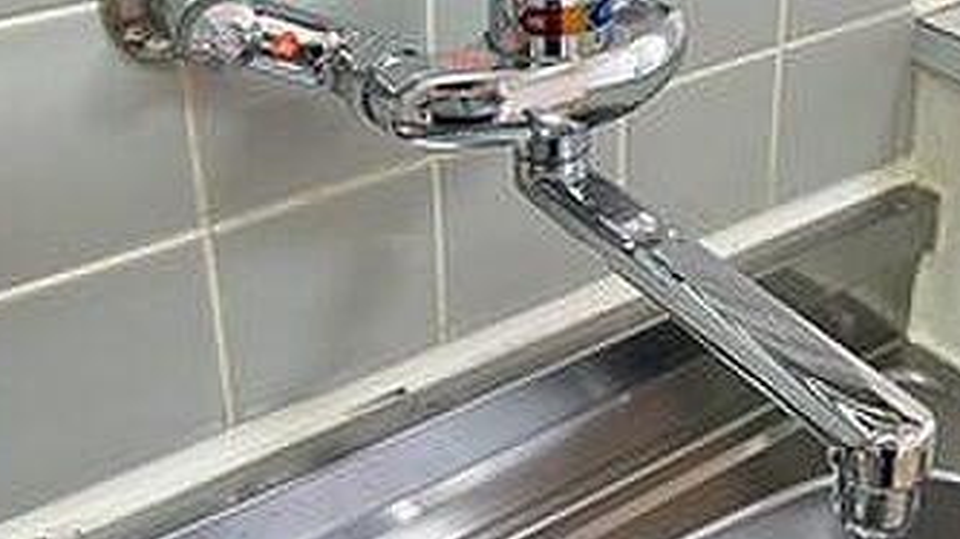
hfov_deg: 40.3
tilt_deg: -27.4
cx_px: 600
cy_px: 92
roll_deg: -0.3
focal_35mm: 51
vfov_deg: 23.1
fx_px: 1298
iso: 125
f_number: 1.6
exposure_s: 1/50
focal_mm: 5.1
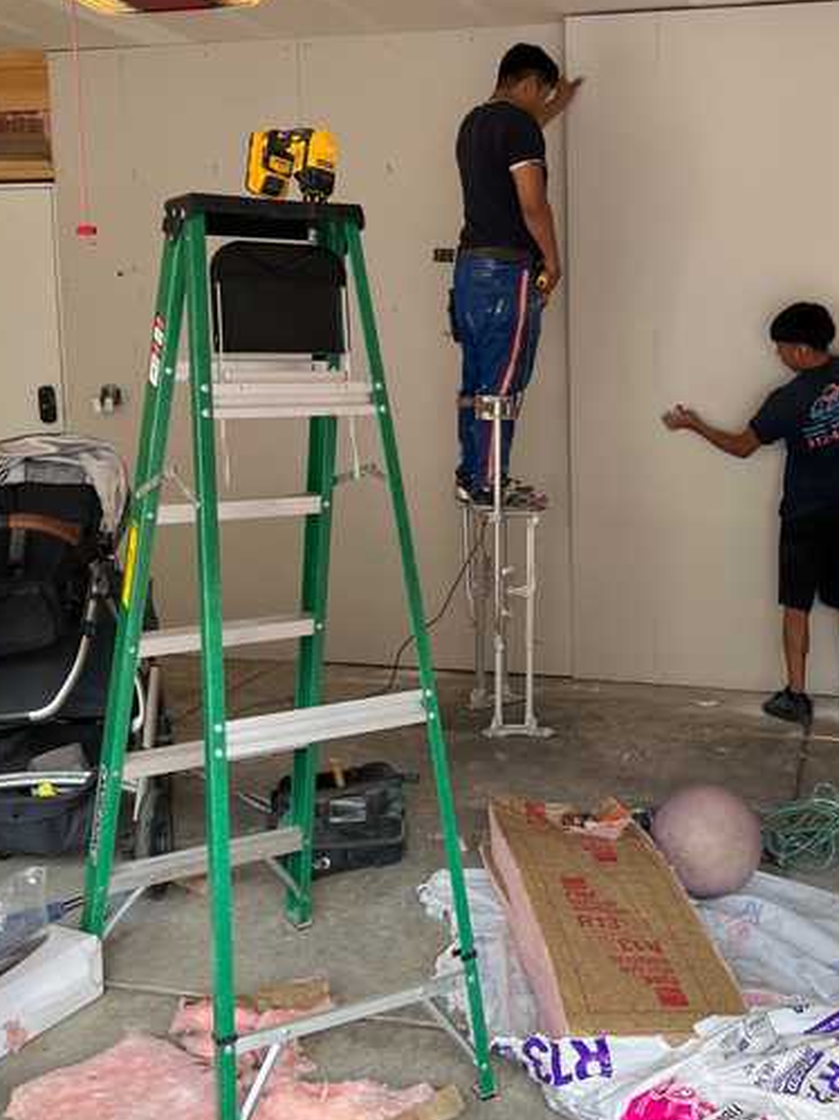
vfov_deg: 46.8
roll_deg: -0.4
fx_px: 1293
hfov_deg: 35.5
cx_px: 581
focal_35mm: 40
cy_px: 527
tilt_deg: -8.3
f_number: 1.5
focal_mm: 5.7
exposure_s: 1/121
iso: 50
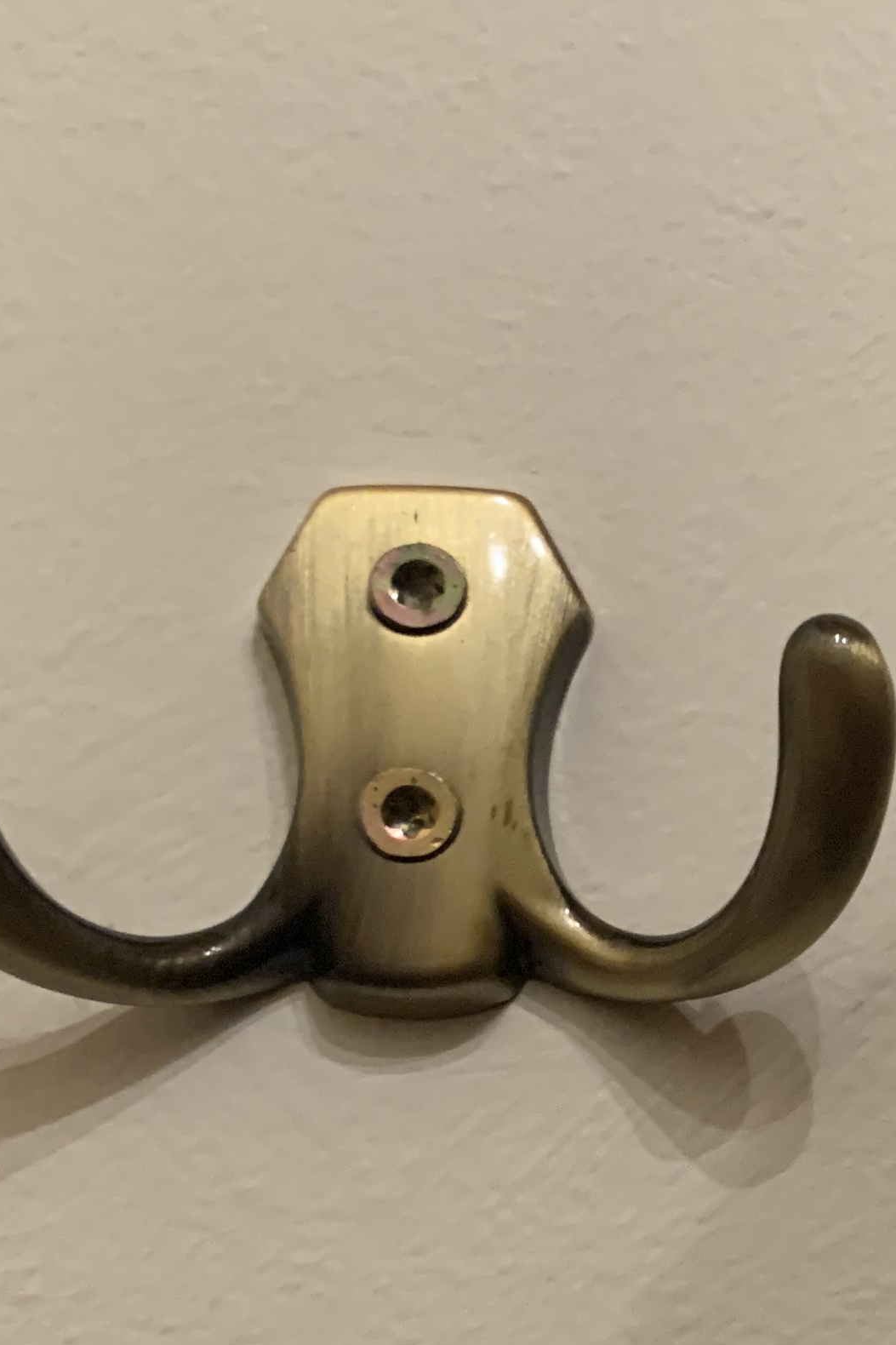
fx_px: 2576
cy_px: 994
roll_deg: +2.0
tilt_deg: +13.0
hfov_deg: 18.0
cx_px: 1257
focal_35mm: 69
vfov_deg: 28.8
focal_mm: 4.25
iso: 400
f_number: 1.8
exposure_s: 1/33
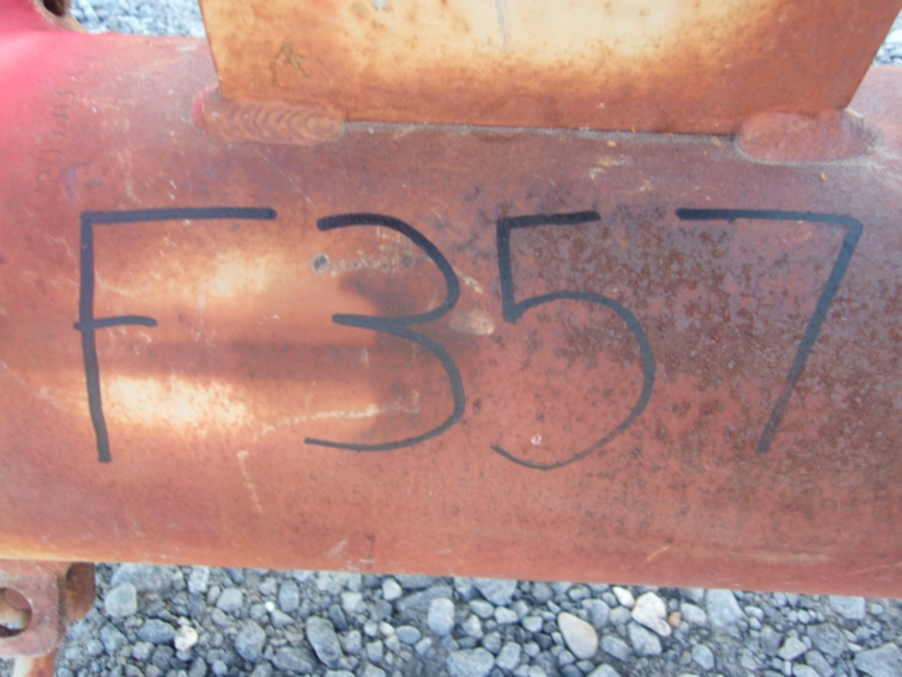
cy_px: 338
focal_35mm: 34
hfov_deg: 54.0
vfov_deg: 41.8
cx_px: 451
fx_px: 886
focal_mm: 6.1
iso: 80
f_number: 3.3
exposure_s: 1/45
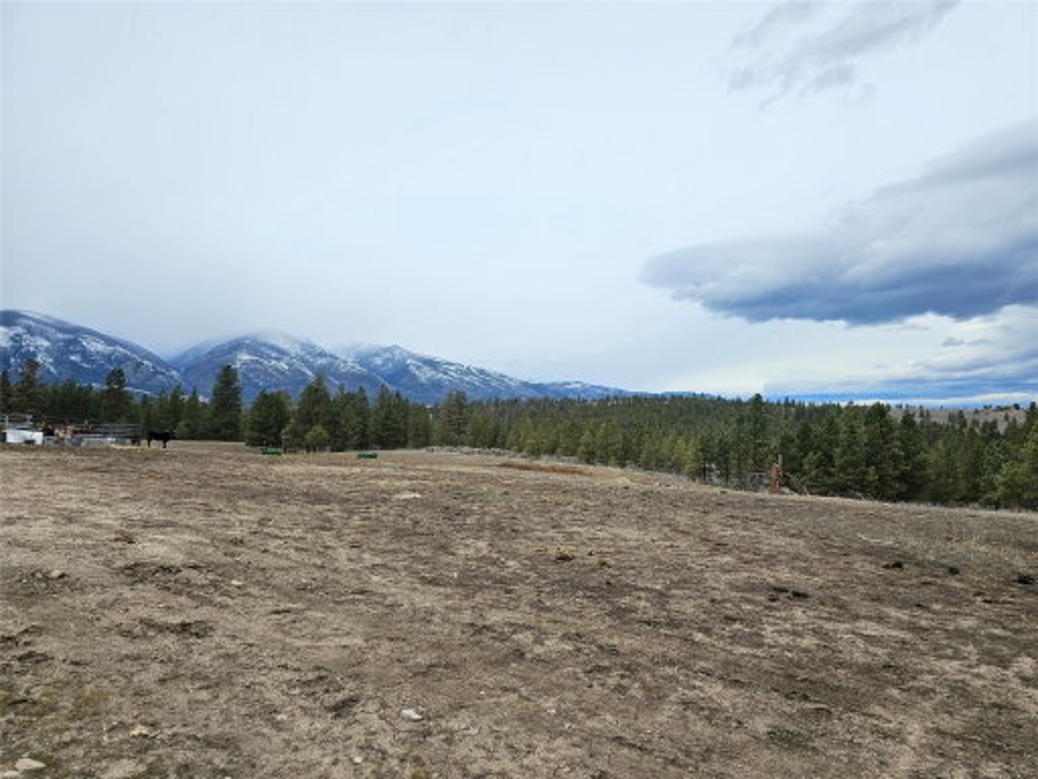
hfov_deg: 73.9
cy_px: 390
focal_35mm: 23
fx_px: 690
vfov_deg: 58.9
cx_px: 519
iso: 10
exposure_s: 1/1135
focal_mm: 6.3
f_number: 1.7
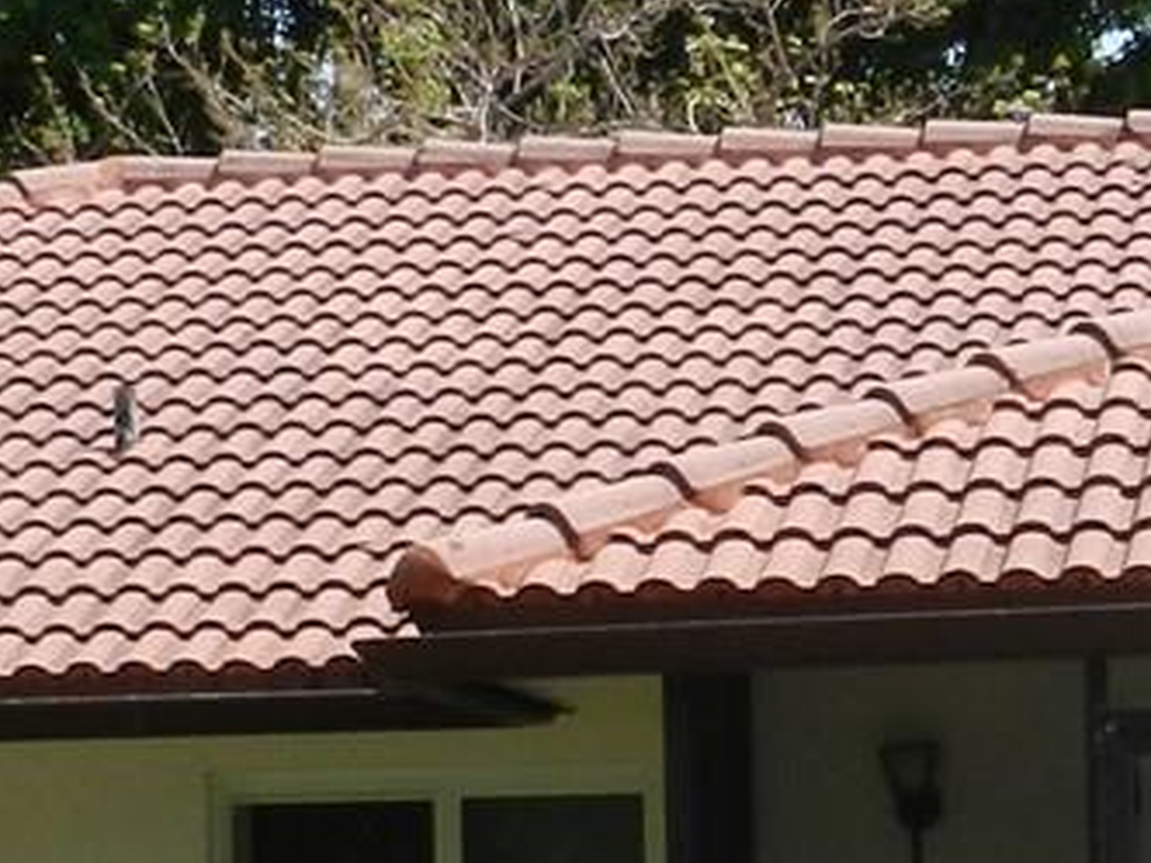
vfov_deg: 7.9
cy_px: 1314
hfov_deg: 10.8
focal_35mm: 183
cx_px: 718
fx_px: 6085
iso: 160
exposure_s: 1/400
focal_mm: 6.7
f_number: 5.6
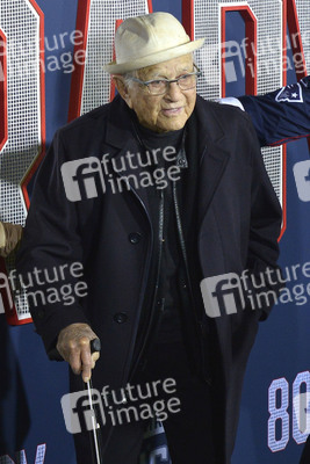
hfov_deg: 19.5
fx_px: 903
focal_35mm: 70
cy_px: 232
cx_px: 155
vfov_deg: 28.8
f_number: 6.3
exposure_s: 1/320
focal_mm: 70
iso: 2000
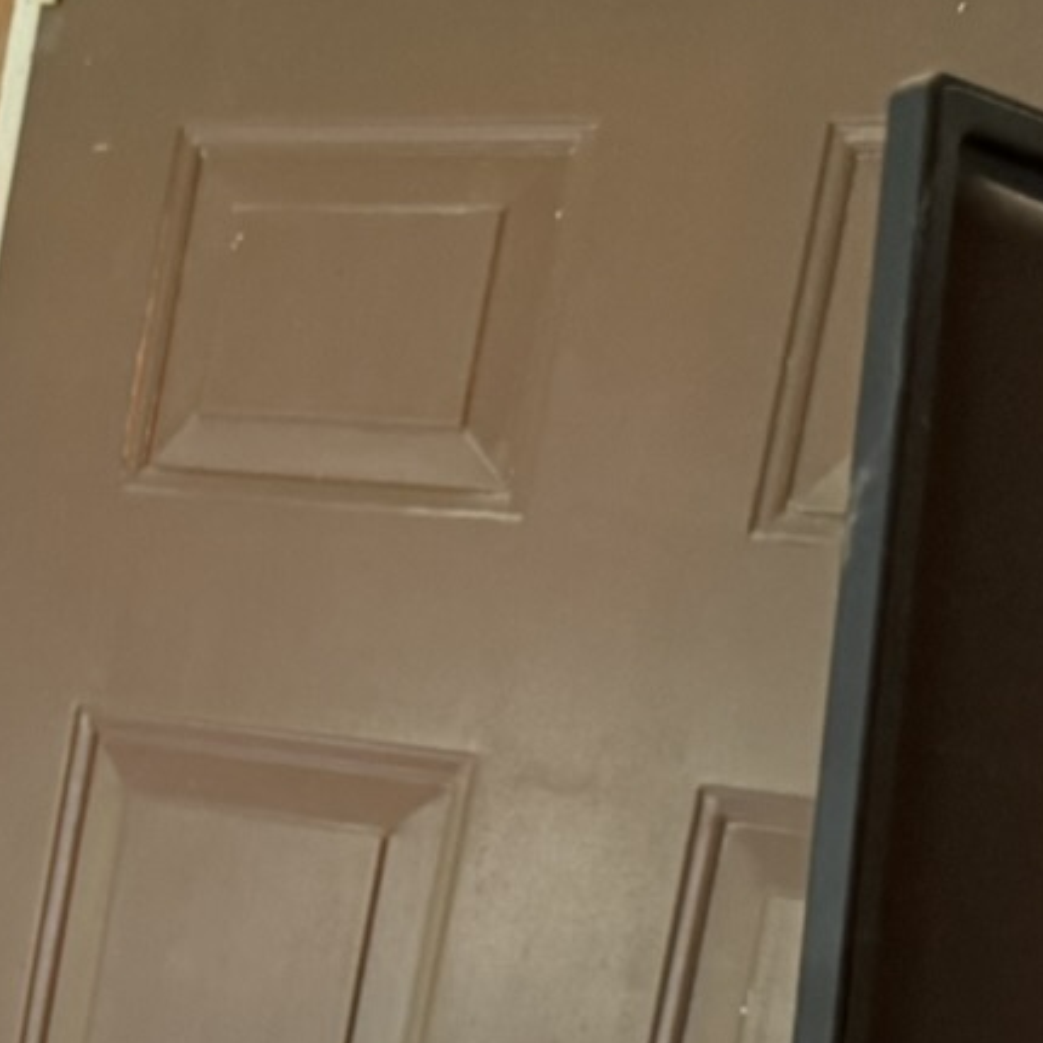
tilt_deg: -5.6
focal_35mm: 101
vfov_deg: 16.8
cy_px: 1055
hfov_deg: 16.4
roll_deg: -10.0
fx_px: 3443
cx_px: -262
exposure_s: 1/60
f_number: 1.78
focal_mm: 6.76
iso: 400
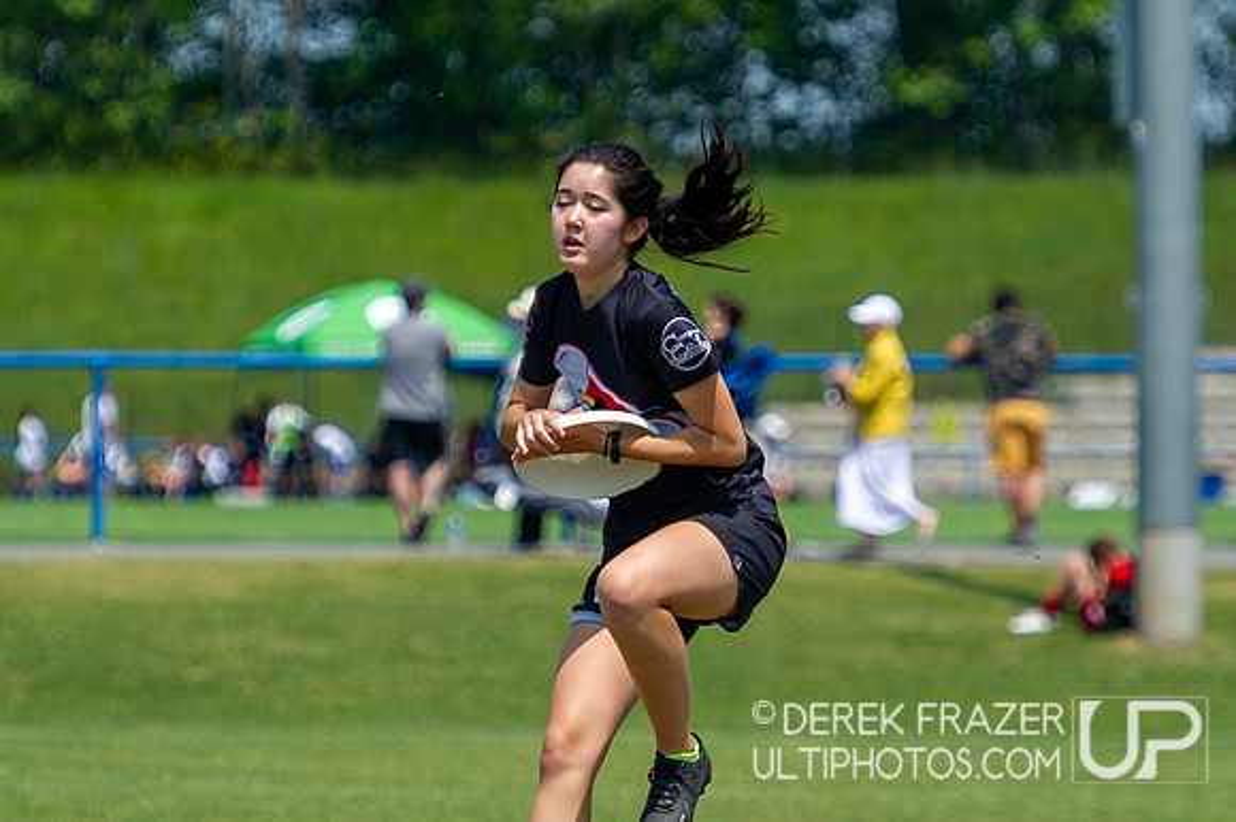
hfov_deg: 4.2
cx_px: 629
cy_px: 456
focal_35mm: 486
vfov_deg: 2.8
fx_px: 16682
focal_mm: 200
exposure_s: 1/2000
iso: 200
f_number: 4
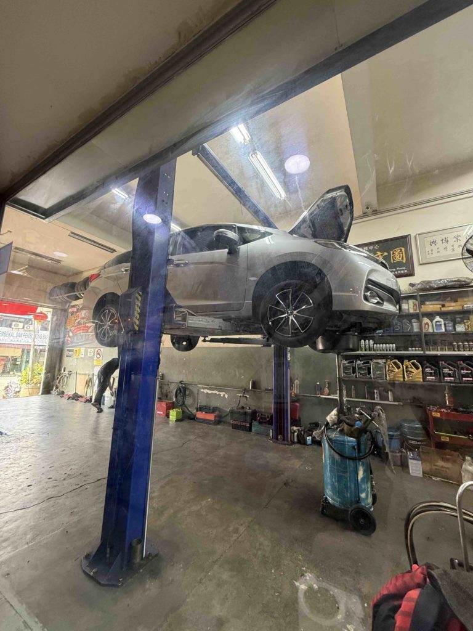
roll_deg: -1.8
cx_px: 236
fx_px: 255
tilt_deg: +10.9
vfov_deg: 102.1
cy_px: 316
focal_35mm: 14
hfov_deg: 85.7
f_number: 2.2
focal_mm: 2.22
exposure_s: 1/100
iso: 400
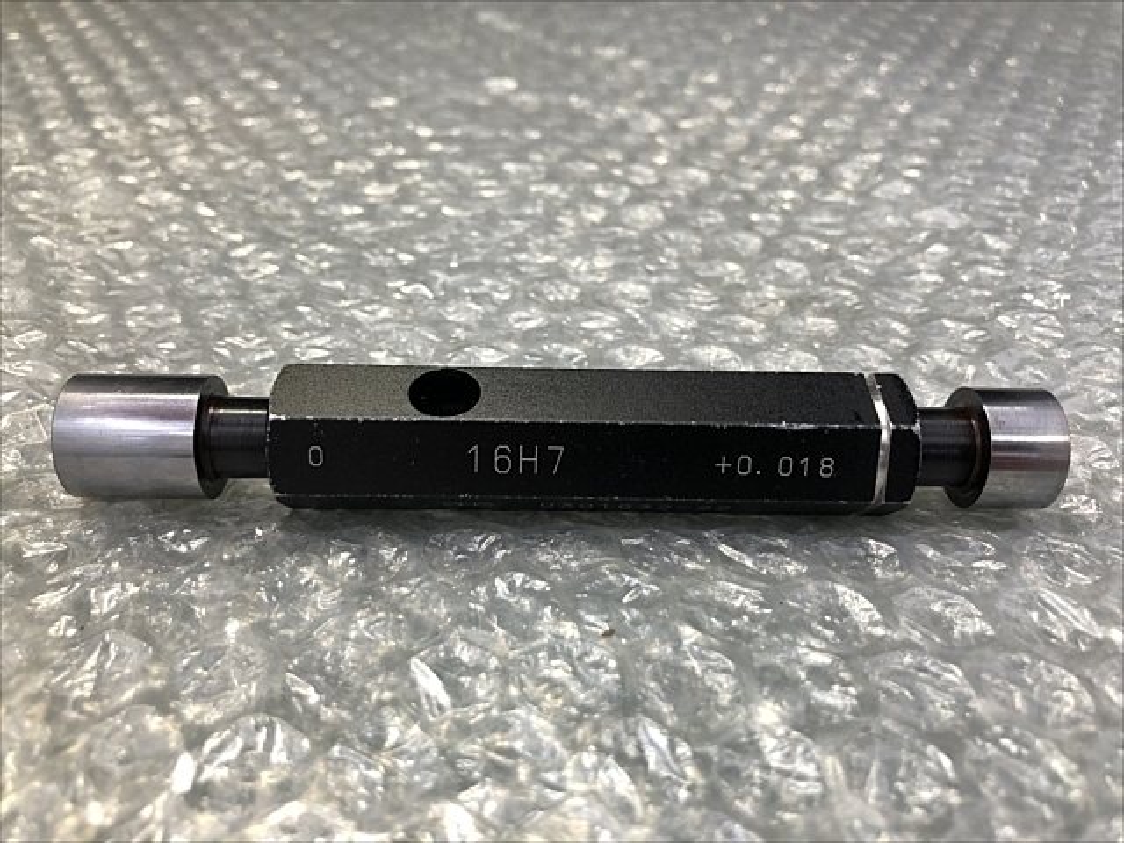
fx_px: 942
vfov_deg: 48.2
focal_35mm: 29
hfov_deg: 61.7
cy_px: 422
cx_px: 562
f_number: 1.8
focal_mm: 3.99
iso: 25
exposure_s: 1/33
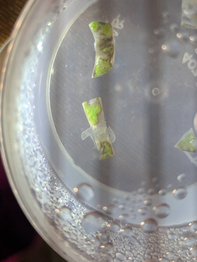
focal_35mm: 51
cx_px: 98
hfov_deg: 28.6
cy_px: 131
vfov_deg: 37.5
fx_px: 387
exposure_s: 1/120
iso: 306
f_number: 1.89
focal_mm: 5.43
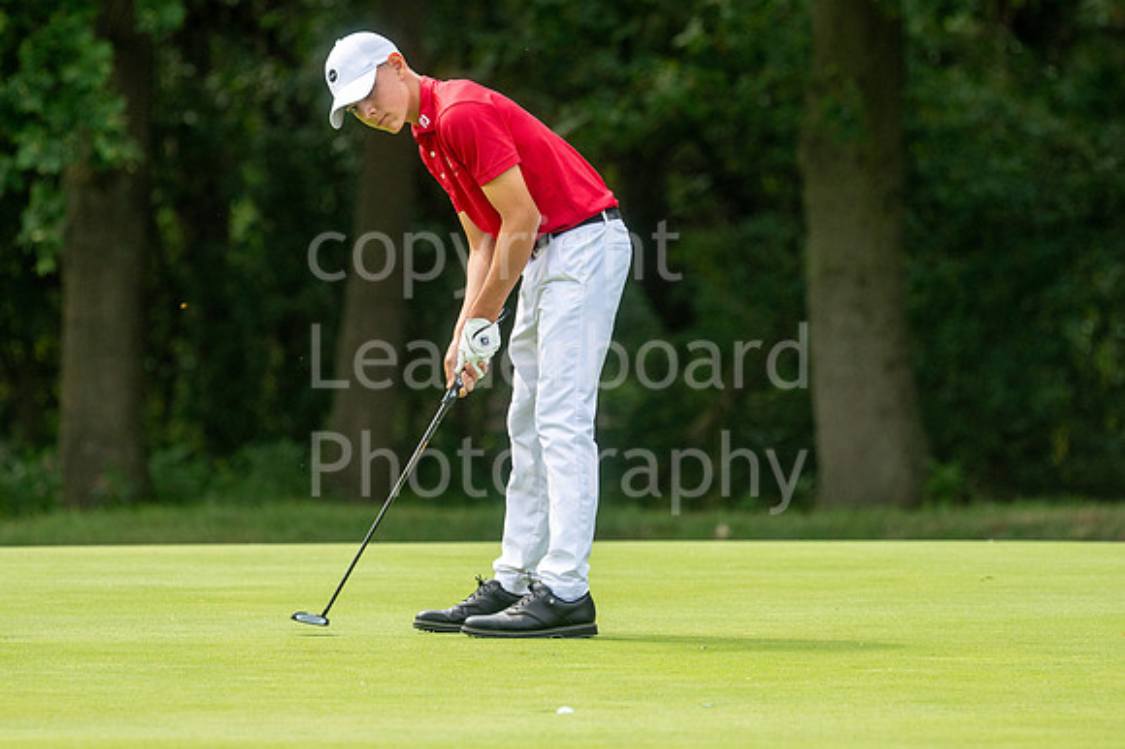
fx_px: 14054
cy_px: 374
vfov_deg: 3.1
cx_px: 562
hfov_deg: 4.6
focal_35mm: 450
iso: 250
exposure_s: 1/1000
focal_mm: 300
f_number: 5
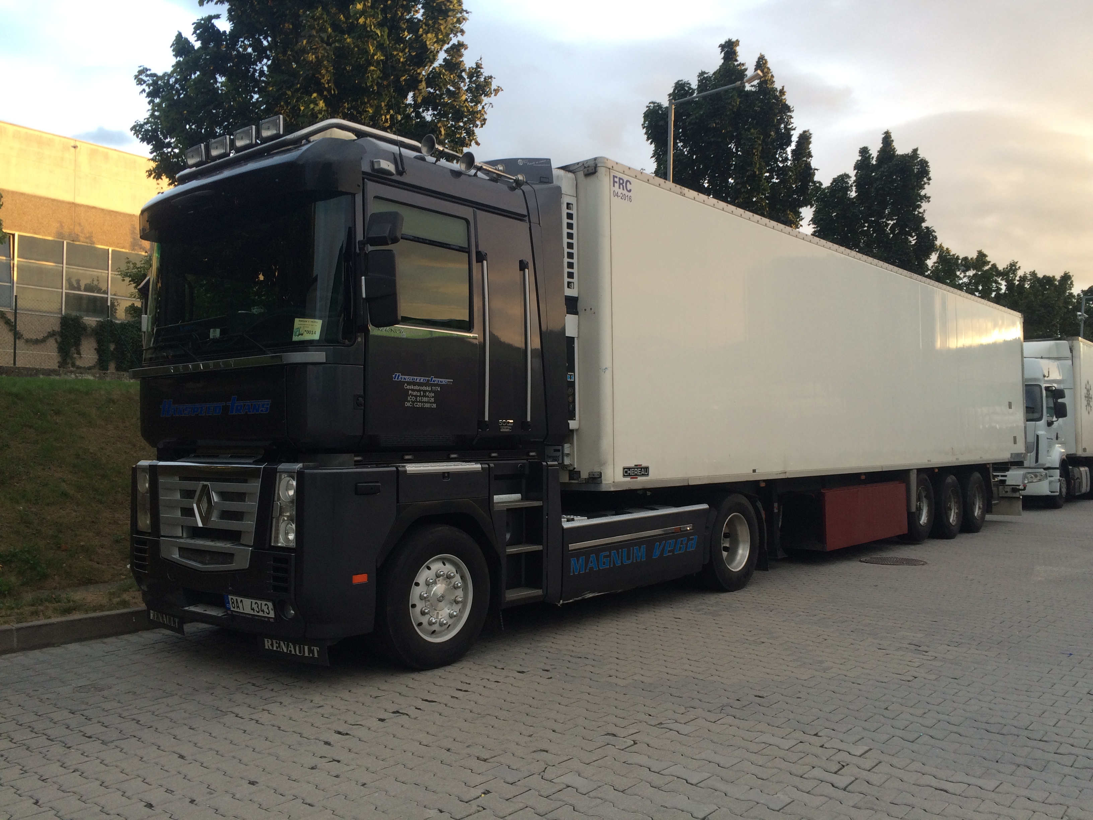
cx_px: 546
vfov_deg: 48.2
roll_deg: +0.3
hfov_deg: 61.7
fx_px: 916
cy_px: 410
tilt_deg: +1.3
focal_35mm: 29
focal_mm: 4.15
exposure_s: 1/40
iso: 32
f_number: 2.2
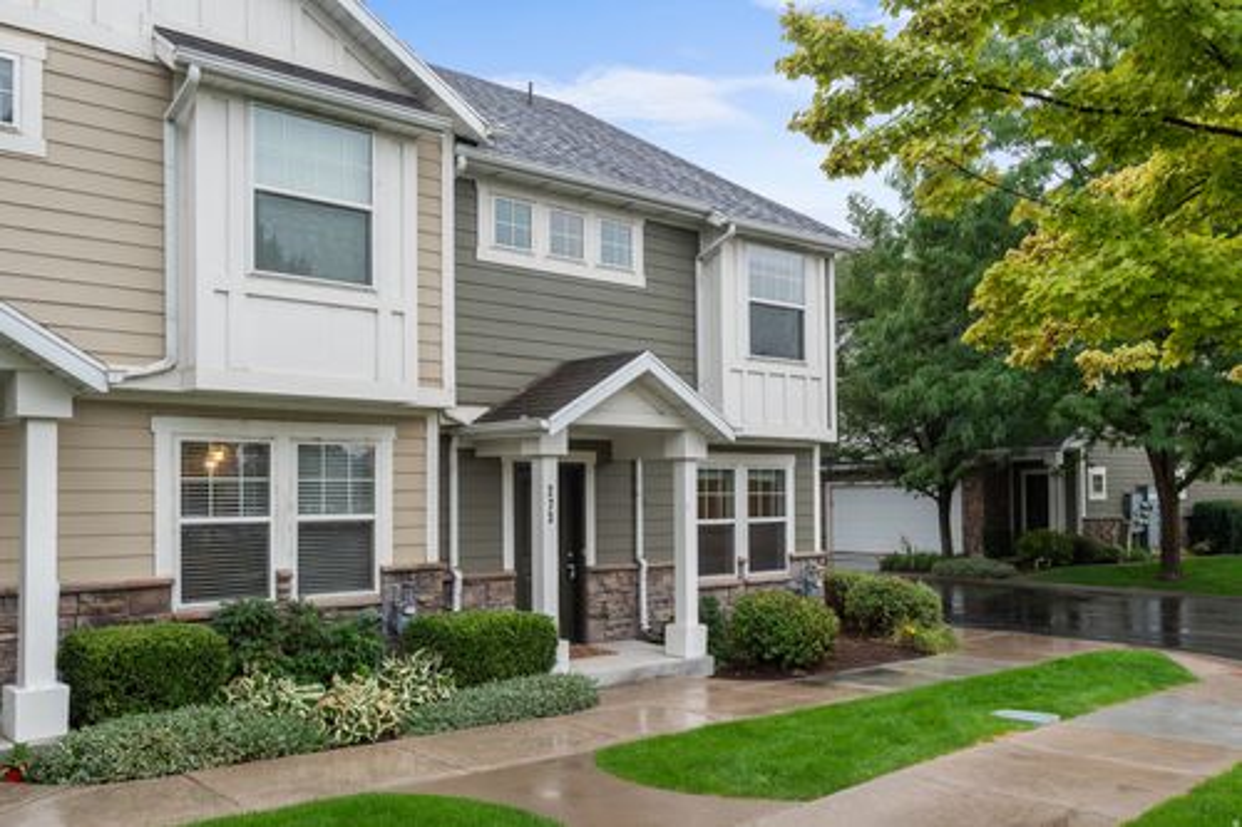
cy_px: 414
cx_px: 621
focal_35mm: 30
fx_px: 1035
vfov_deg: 43.6
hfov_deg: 61.9
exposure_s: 1/15
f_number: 9
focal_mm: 30
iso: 100
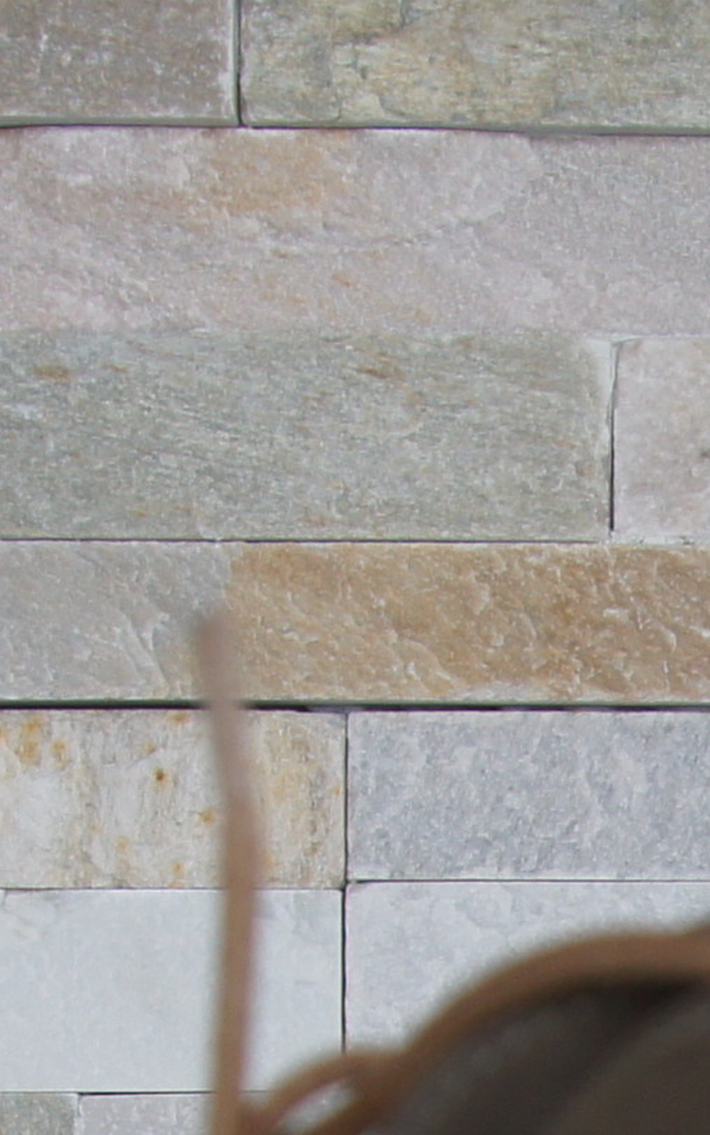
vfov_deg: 13.4
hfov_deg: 8.6
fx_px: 4544
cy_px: 1751
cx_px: 1286
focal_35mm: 147
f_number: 5.6
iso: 200
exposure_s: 1/60
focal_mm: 17
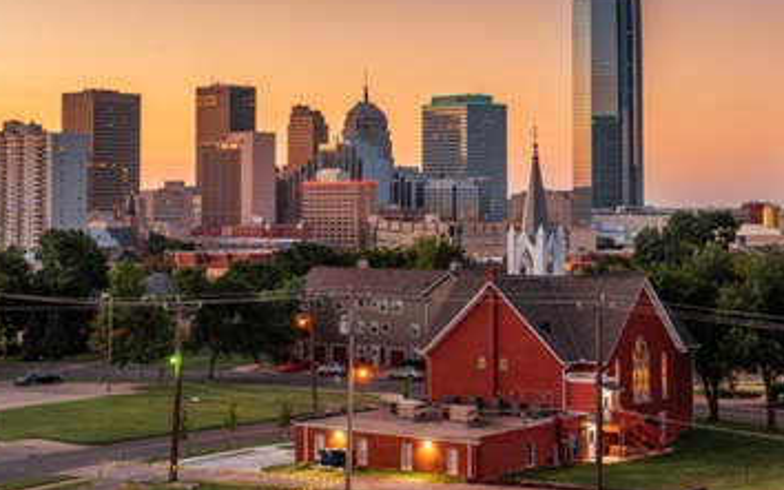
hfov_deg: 28.2
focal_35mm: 73
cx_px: 427
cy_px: 131
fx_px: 1559
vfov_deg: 17.7
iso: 64
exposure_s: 1/3
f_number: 11
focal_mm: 50
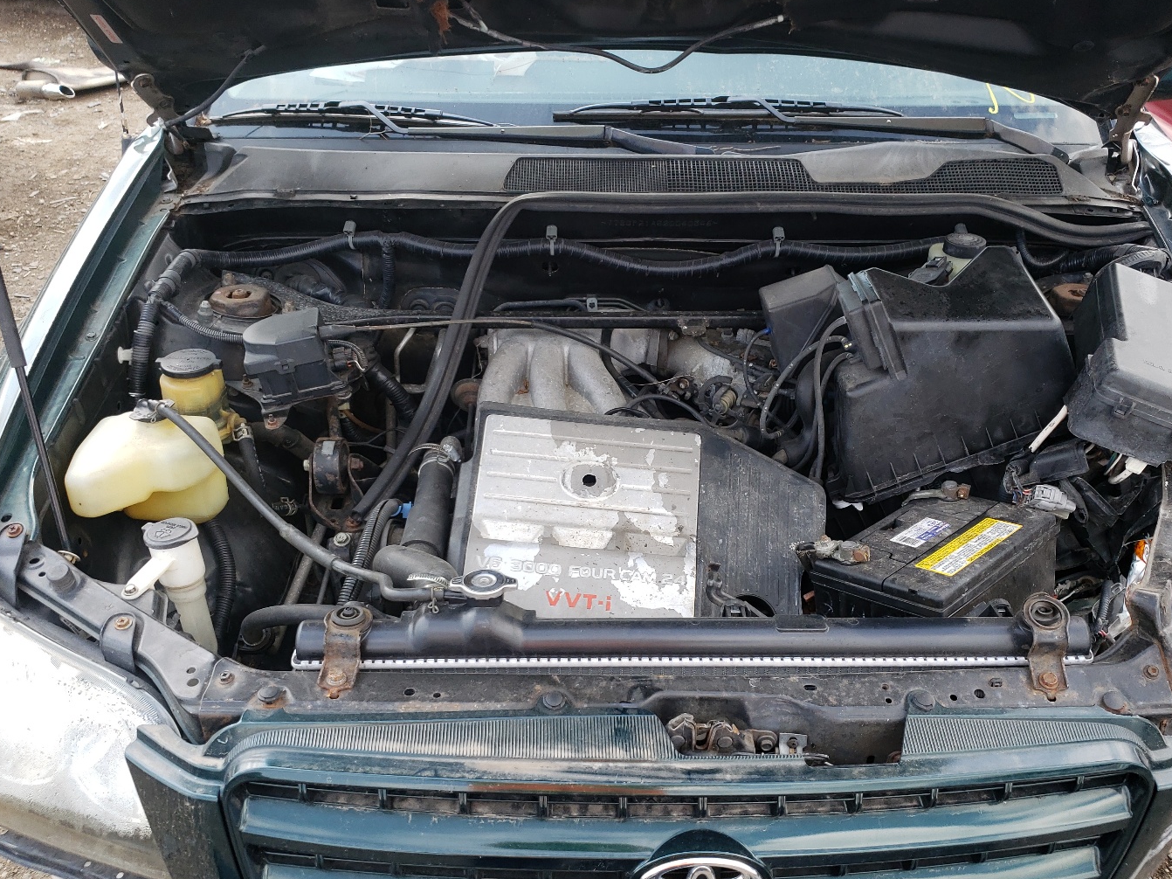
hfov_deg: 58.3
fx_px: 1049
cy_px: 512
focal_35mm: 31
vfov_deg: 45.3
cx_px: 635
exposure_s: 1/435
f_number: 1.5
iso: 50
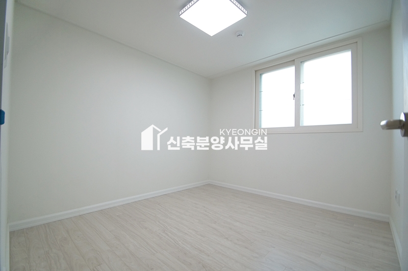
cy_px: 136
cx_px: 204
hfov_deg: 100.4
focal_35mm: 15
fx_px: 170
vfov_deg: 77.2
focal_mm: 10
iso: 800
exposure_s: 1/160
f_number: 3.5
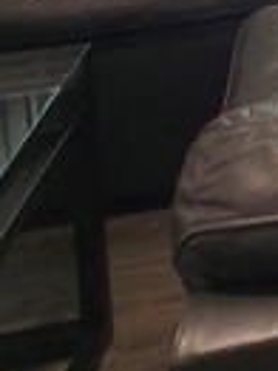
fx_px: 708
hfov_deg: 15.9
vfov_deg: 19.4
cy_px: -341
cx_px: 596
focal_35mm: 66
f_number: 2.2
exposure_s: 1/60
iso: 100
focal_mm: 2.2
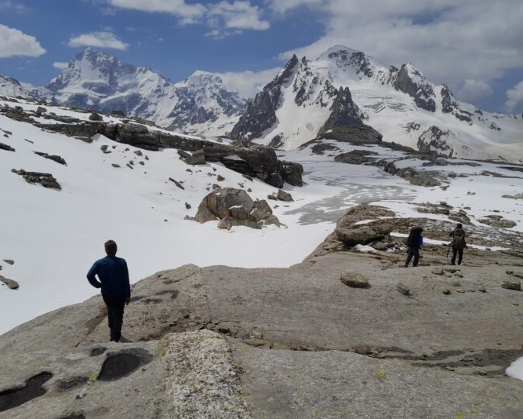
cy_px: 204
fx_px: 434
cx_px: 273
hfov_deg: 62.2
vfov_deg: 51.5
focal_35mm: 28
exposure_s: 1/7143
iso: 40
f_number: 1.8
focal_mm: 4
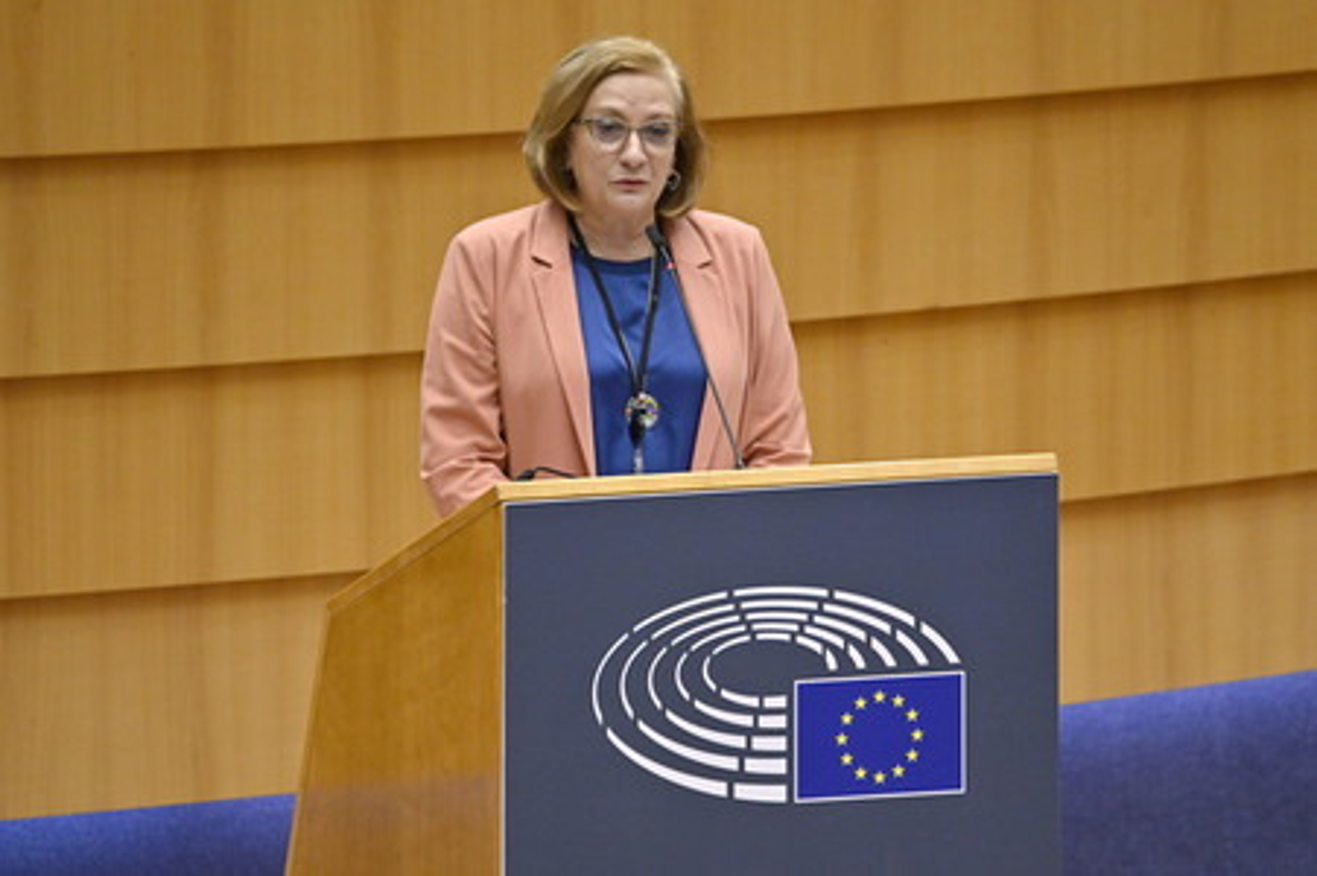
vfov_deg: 2.3
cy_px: 438
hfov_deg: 3.4
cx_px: 658
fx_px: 21933
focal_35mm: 600
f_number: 6.3
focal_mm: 600
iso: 4000
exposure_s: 1/500
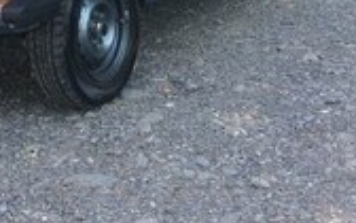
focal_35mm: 91
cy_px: -121
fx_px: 883
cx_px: 76
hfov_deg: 22.5
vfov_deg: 13.5
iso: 32
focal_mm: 4.15
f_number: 2.2
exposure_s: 1/339
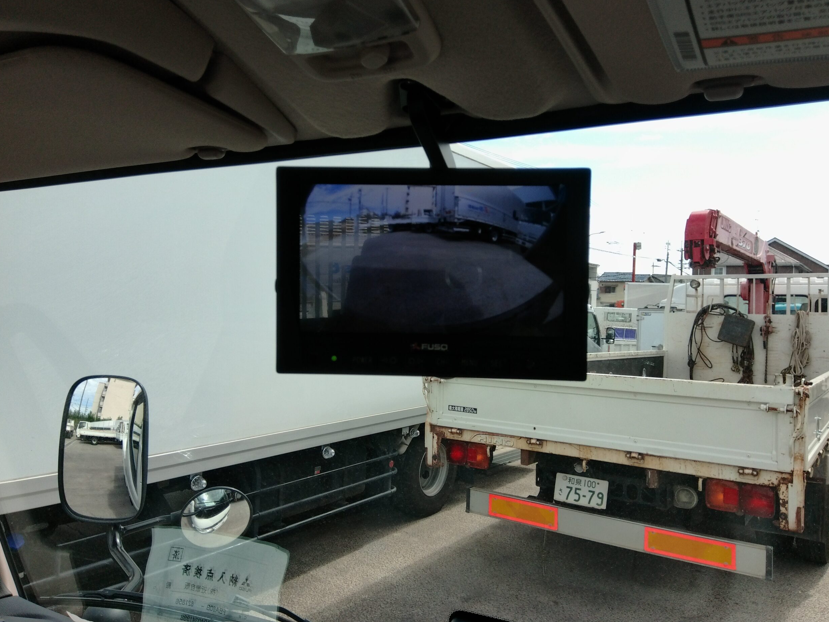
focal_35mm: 27
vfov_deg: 51.3
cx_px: 428
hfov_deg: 65.3
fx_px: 647
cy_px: 300
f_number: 2
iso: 100
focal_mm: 3
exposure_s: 1/537
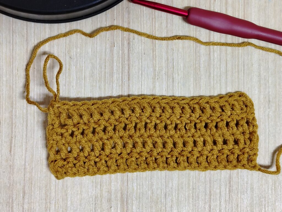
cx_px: 141
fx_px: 587
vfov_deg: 20.5
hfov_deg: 27.0
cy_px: 106
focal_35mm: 72
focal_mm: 5.25
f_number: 1.75
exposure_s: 1/33.3
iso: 747
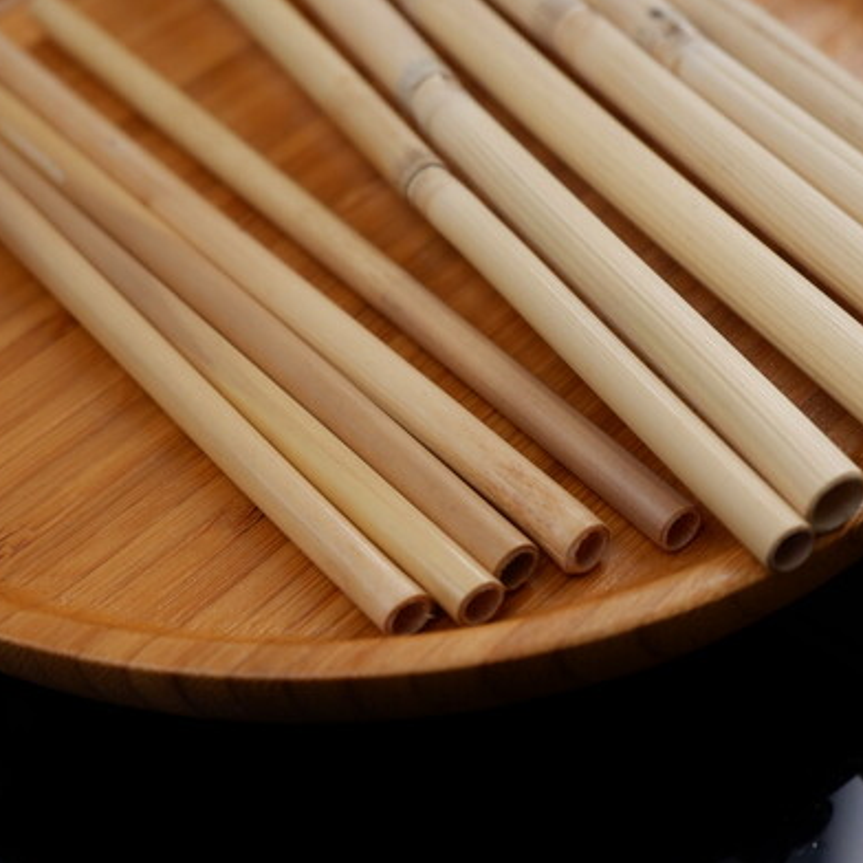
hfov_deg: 26.4
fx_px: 1833
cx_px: 557
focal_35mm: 65
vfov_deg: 26.5
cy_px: 434
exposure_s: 1/450
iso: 200
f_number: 4.9
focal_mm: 33.3
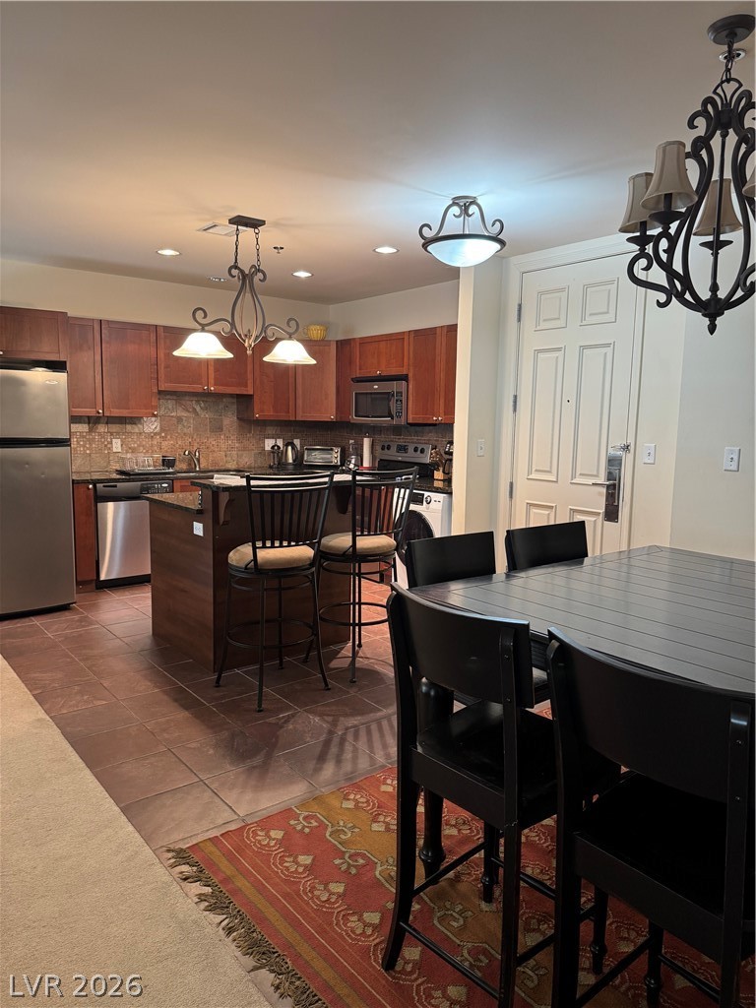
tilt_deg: -7.6
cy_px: 504
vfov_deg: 71.6
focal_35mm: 24
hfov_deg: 56.8
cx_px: 378
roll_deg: -1.3
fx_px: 699
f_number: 1.78
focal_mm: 6.76
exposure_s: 1/60
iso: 250
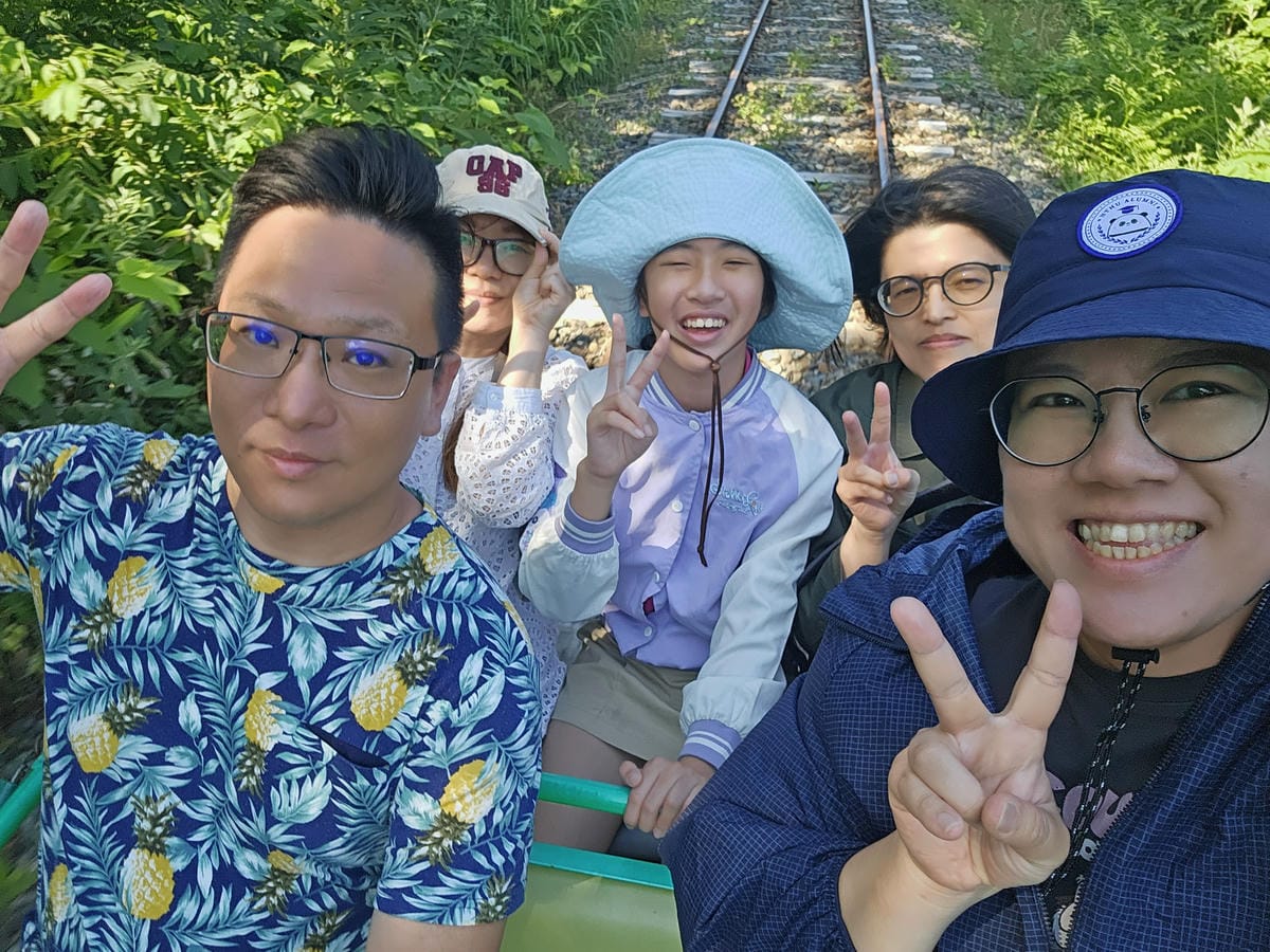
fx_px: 917
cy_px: 476
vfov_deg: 54.9
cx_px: 635
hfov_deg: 69.4
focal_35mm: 25
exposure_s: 1/155
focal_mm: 3.3
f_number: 2.2
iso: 25
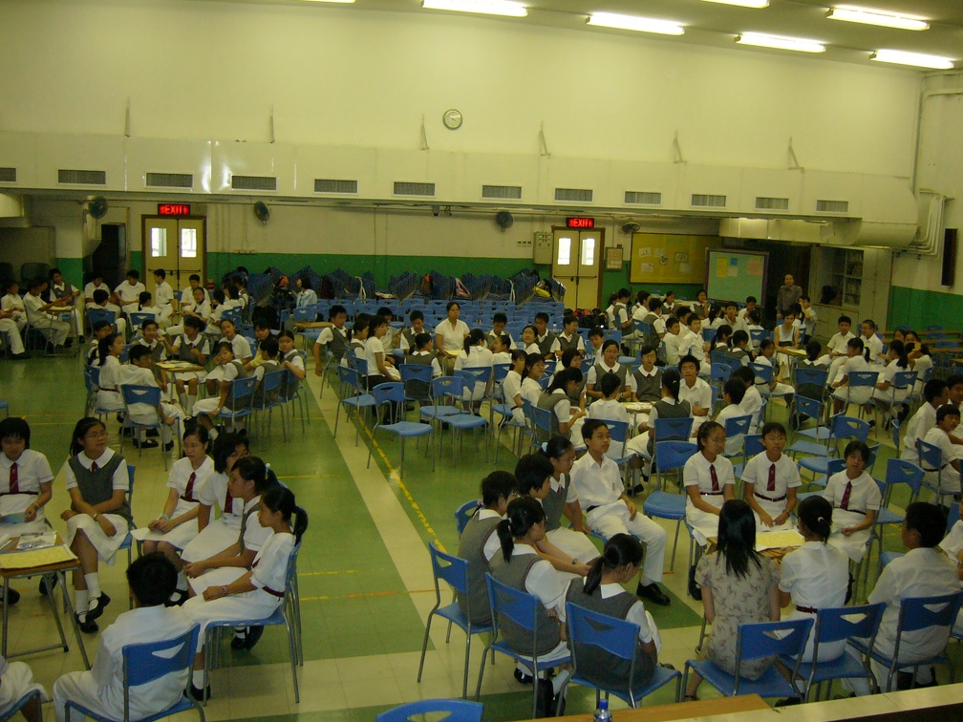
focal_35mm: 35
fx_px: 974
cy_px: 361
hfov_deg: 52.6
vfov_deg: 40.7
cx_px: 482
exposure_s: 1/60
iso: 200
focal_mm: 5.8
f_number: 2.8
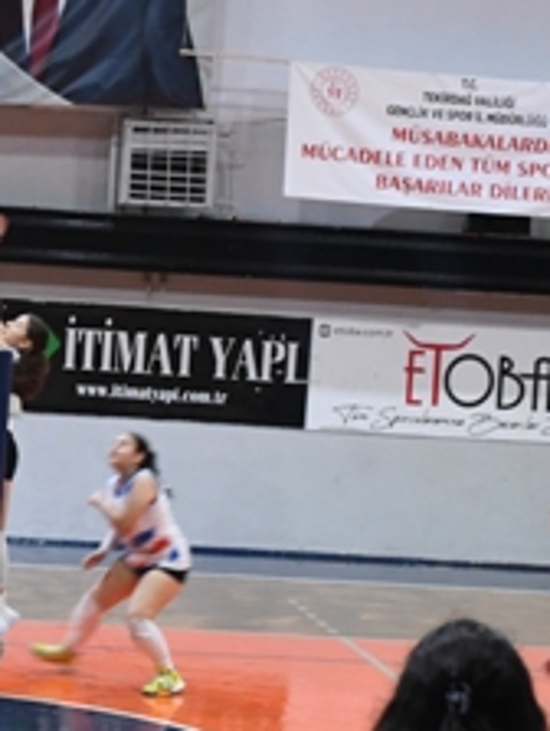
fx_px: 2619
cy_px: 474
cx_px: 13
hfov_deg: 11.9
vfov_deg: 15.8
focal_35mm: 124
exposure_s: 1/30
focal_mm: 30
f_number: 4
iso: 2000
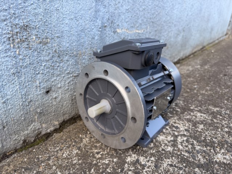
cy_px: 87
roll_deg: -0.8
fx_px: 161
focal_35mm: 24
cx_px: 116
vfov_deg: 56.8
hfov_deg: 71.6
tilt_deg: -24.9
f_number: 1.78
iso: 80
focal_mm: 6.76
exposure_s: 1/367
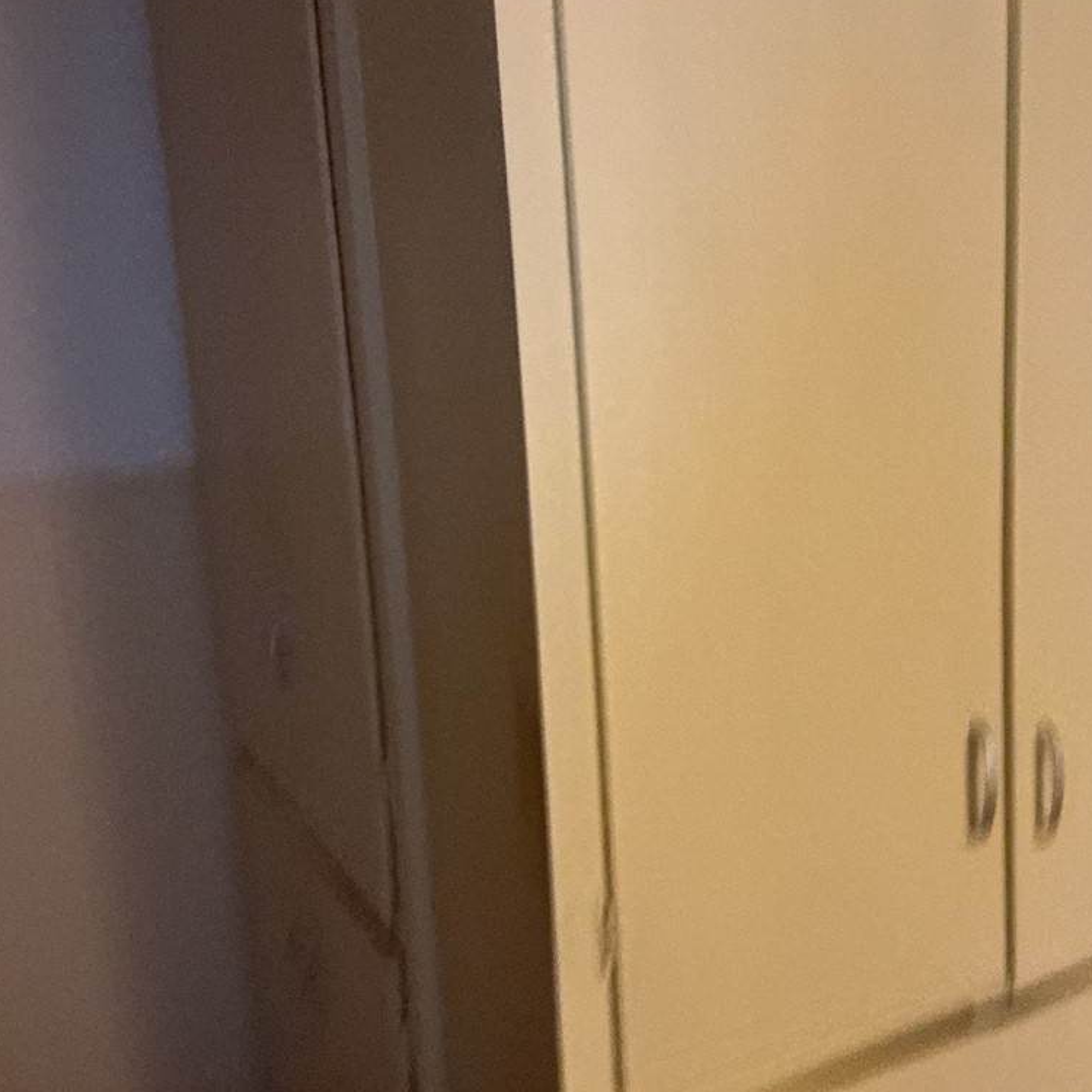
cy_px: 545
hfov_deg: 46.7
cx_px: 692
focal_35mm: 35
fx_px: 1249
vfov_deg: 47.2
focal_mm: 3
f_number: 1.8
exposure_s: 1/30
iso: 500
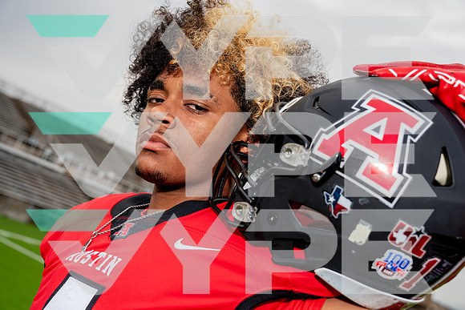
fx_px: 543
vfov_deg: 31.9
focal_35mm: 42
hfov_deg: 46.4
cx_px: 232
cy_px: 155
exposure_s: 1/250
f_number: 5
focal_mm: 42
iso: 100
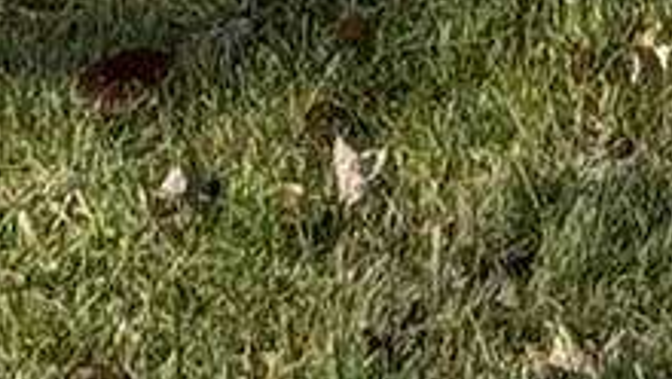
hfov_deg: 4.4
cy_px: -2650
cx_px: 165
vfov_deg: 2.3
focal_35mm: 487
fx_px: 8682
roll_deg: +0.9
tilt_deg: -0.5
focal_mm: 6.76
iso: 64
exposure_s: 1/1490
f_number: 1.78
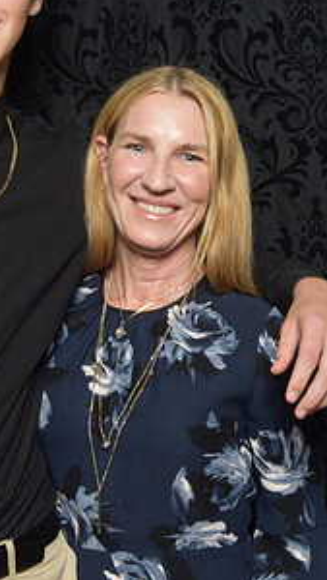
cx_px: 118
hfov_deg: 15.3
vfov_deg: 26.8
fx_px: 1216
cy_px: 301
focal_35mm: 79
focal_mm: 26
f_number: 20
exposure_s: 1/60
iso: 500
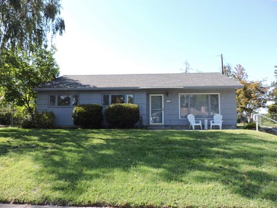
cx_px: 138
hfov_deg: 71.6
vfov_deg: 56.8
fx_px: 192
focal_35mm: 24
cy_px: 104
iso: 100
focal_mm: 4.3
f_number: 3
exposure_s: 1/400
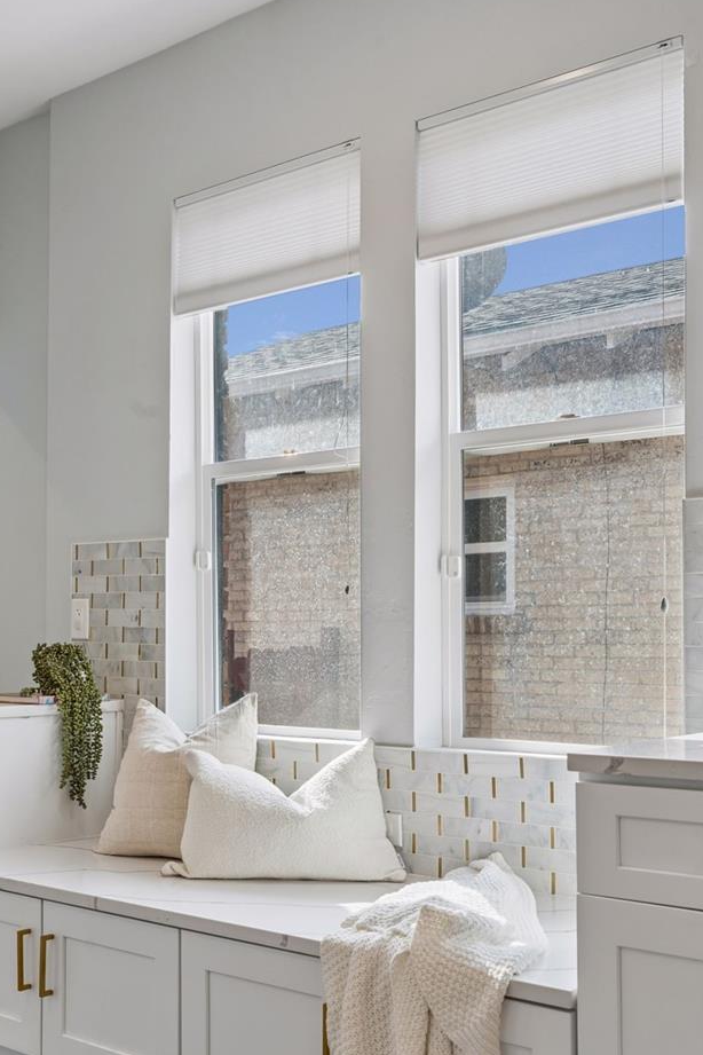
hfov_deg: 31.1
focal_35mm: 43
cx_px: 284
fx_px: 1259
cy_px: 562
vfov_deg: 45.4
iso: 400
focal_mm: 33
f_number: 9
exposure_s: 1/80
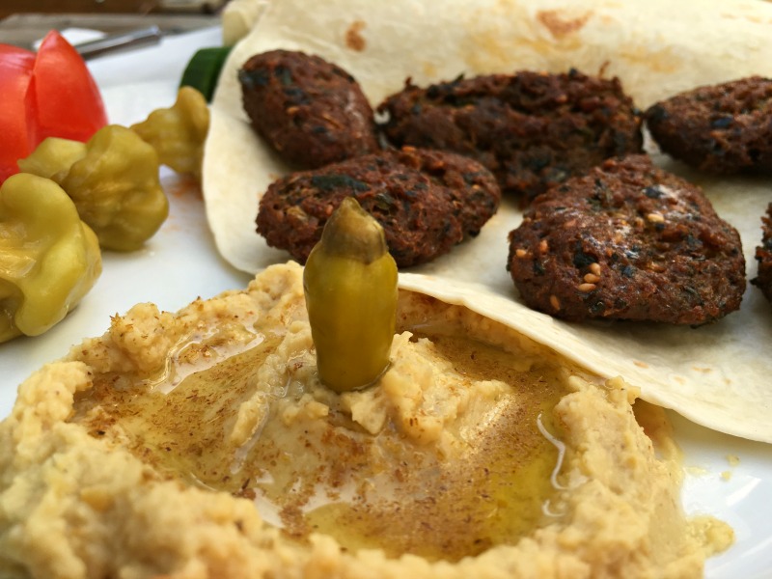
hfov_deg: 61.7
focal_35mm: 29
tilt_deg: -27.3
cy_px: 290
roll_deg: -0.7
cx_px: 386
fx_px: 647
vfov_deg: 48.2
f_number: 2.2
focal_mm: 4.15
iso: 25
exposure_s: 1/267
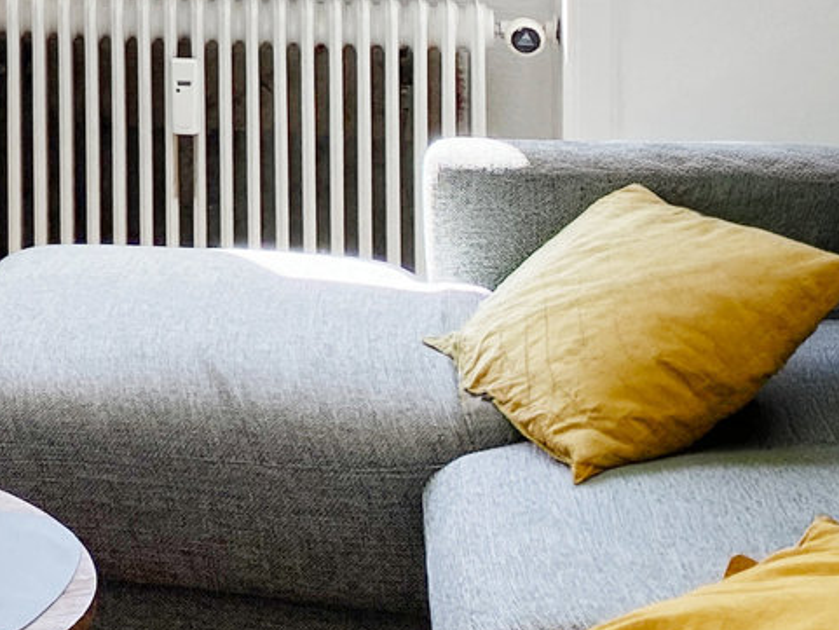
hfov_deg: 15.0
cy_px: -272
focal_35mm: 108
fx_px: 2618
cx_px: -804
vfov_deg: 13.1
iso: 32
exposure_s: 1/421
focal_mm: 4.25
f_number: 1.8
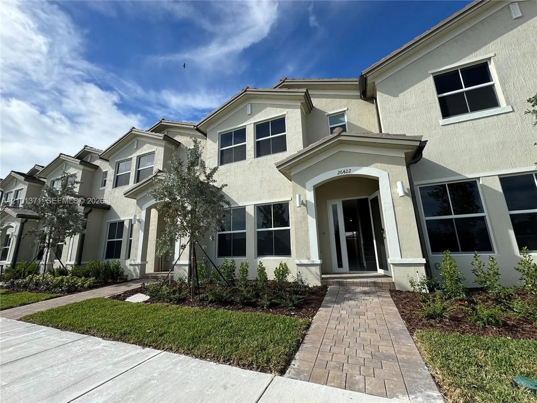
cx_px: 268
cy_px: 202
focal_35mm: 14
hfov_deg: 102.1
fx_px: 217
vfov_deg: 85.7
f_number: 2.2
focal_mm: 2.22
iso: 50
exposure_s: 1/1789
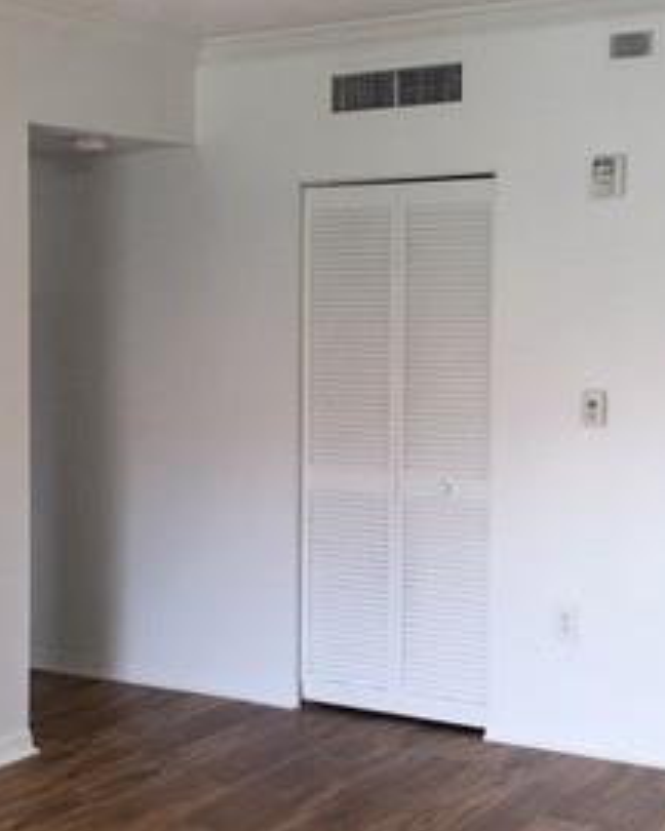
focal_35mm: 67
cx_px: -80
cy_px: 416
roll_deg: +0.2
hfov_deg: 21.5
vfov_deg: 28.3
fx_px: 1648
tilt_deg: -2.9
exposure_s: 1/15
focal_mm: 4.15
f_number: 2.2
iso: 32
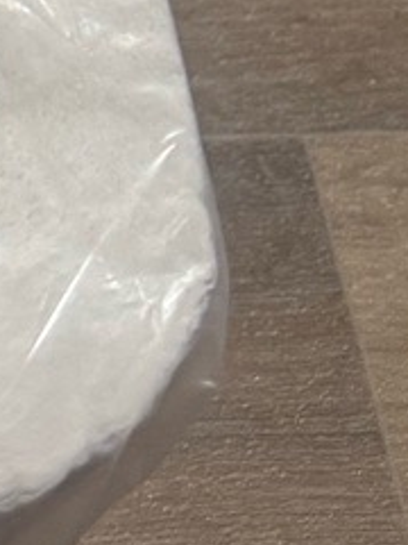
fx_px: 2514
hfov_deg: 7.7
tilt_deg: -56.8
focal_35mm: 160
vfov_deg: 10.2
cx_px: -941
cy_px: -895
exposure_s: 1/98
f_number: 1.78
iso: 200
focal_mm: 6.76
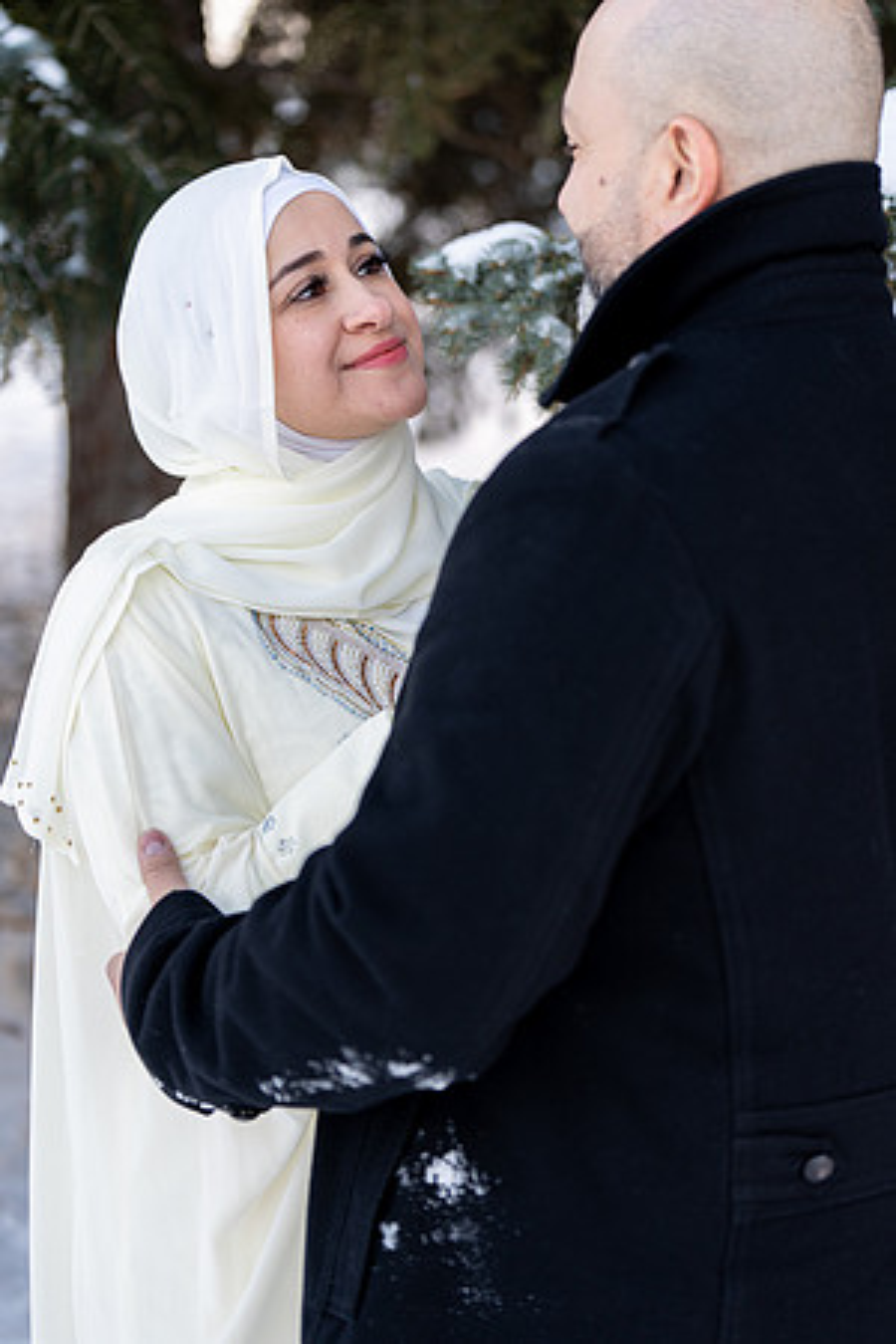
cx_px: 448
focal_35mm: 70
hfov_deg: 19.5
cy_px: 672
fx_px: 2613
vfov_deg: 28.8
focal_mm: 70
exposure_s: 1/160
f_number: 2.8
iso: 160
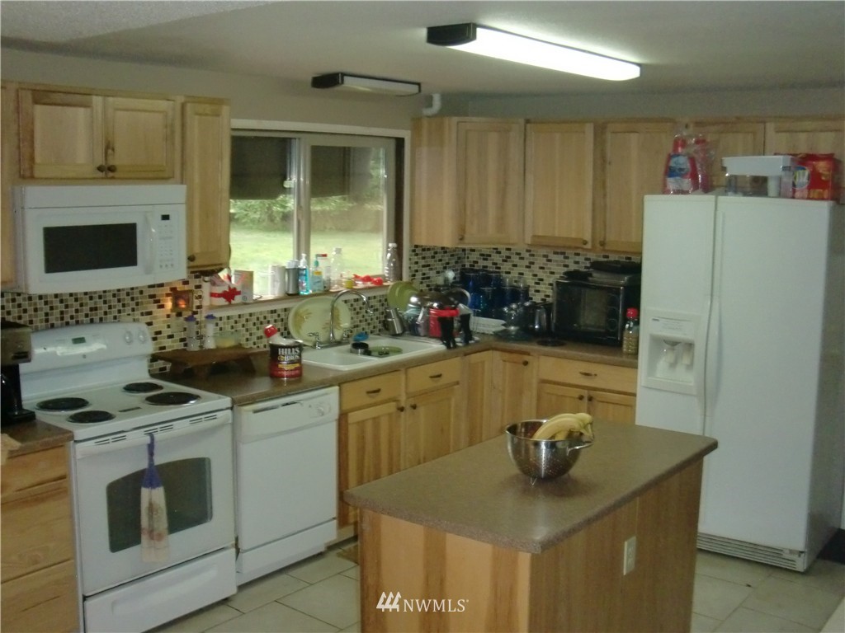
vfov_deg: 37.7
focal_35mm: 38
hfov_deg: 49.0
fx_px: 928
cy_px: 316
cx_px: 422
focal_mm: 6.66
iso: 400
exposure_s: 1/60
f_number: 3.9
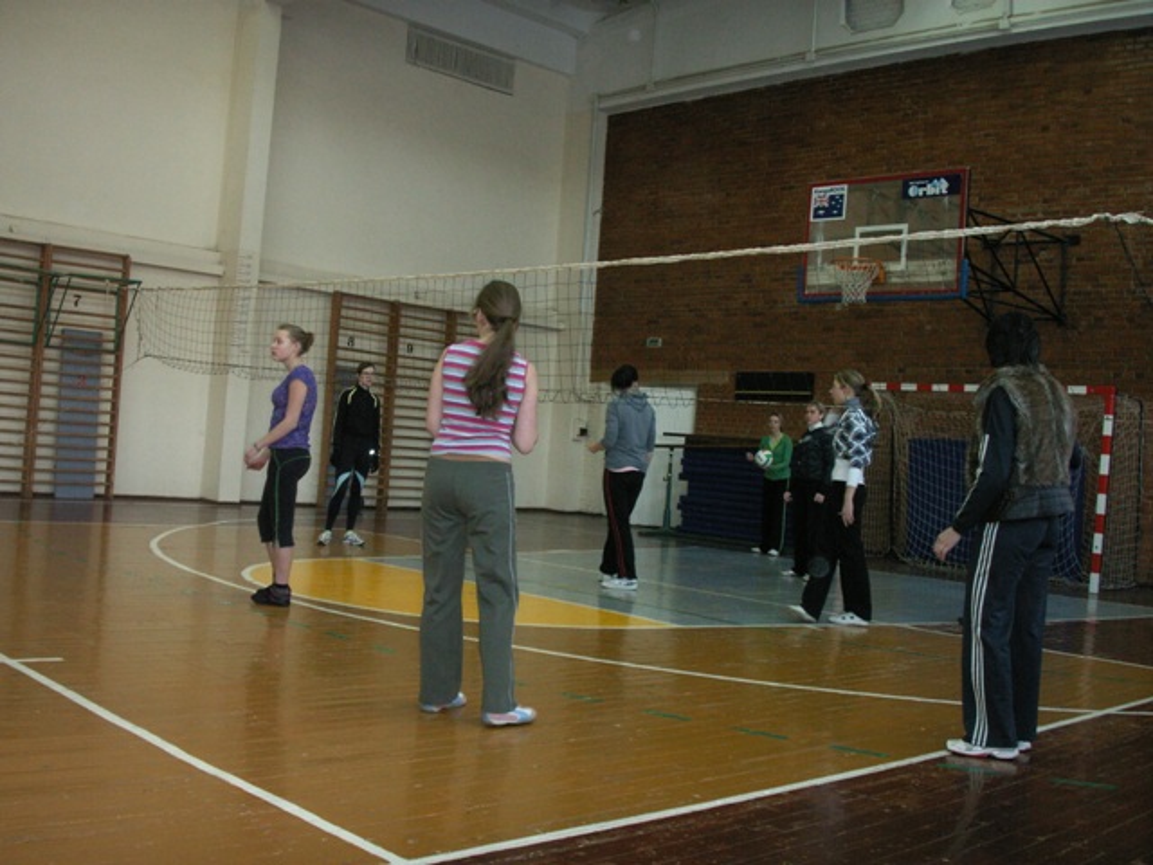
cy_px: 432
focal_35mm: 37
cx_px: 576
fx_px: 1232
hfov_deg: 50.1
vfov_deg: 38.7
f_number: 3.5
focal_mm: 7.7
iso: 160
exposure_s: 1/40
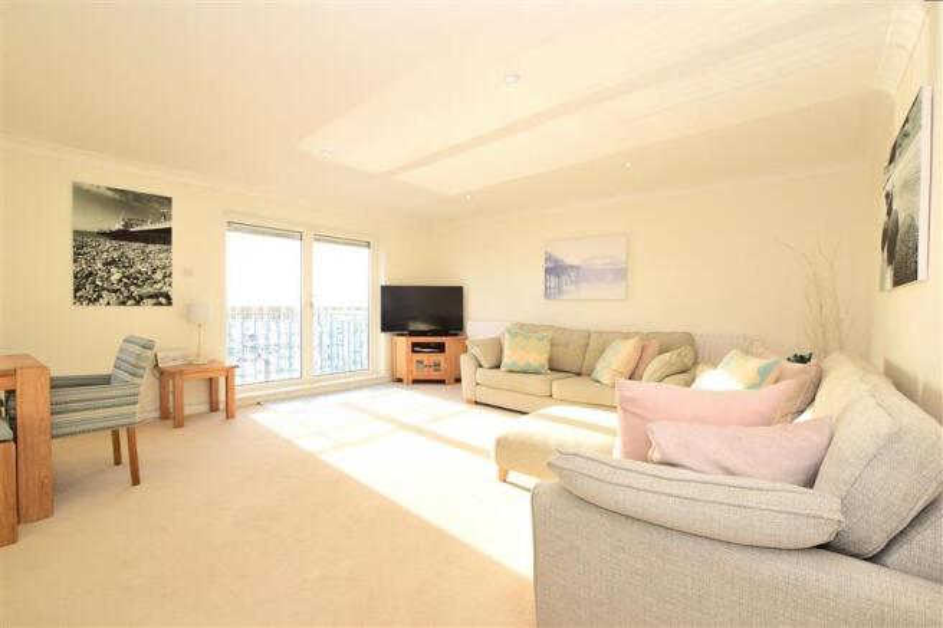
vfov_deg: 77.3
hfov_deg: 100.4
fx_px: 393
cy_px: 314
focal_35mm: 15
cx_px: 472
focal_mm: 10
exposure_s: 1/160
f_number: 9
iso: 400
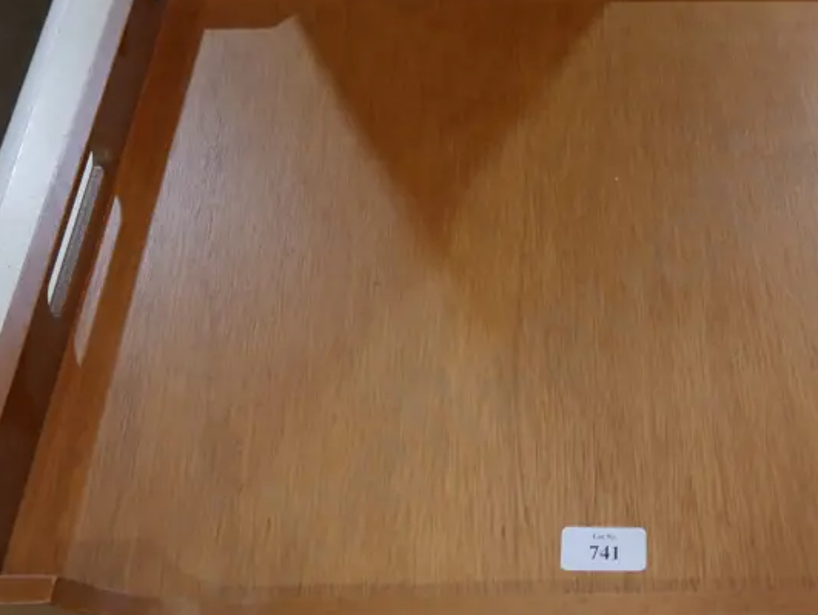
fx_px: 1277
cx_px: 633
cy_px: 287
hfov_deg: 34.6
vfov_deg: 27.1
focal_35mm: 54
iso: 320
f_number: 3.5
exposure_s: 1/60
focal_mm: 14
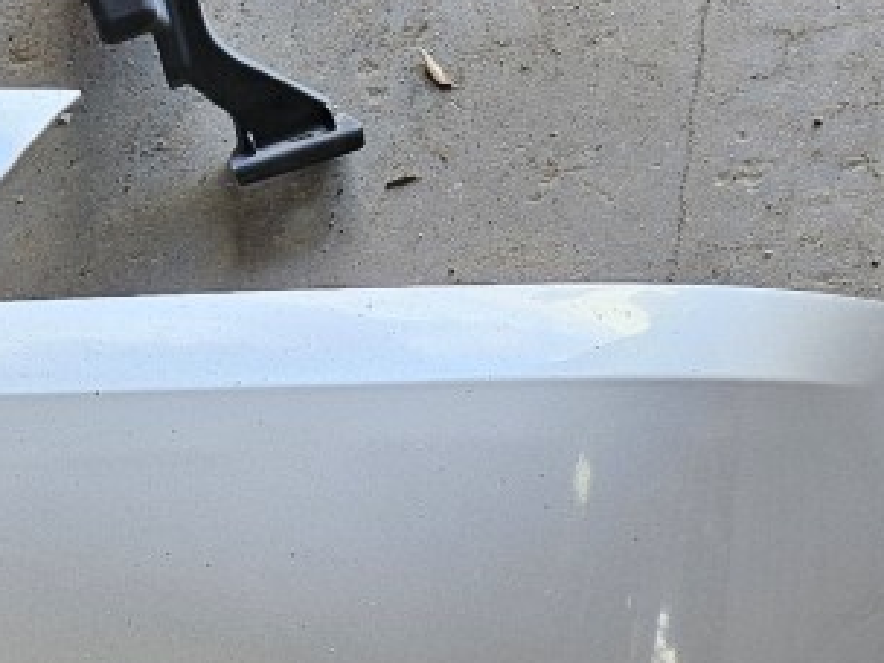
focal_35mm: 97
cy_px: 800
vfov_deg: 14.7
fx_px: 2477
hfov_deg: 19.0
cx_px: -201
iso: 80
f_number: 1.8
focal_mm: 5.4
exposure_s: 1/120
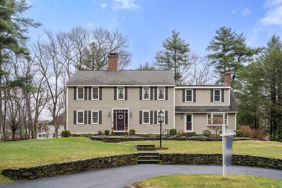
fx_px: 227
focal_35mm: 29
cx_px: 141
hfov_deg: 63.7
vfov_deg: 44.9
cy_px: 94
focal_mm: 29
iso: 400
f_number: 7.1
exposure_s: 1/400
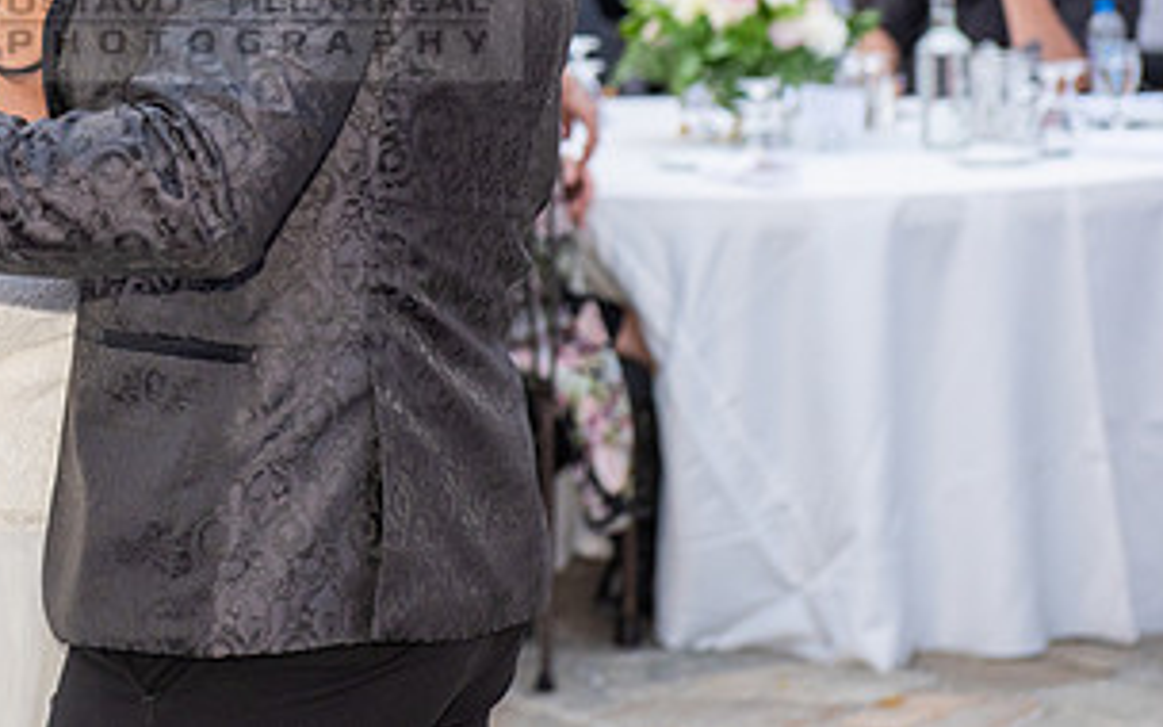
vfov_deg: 8.8
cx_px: 199
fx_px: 4691
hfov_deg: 14.0
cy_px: -10
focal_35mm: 148
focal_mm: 70
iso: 800
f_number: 4
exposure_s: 1/160
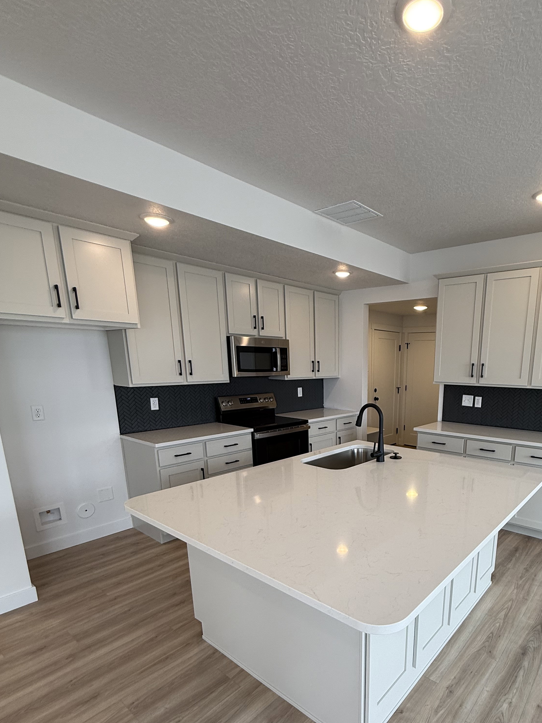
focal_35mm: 19
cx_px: 362
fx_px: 397
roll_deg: -1.3
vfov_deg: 82.9
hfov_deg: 66.8
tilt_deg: -13.1
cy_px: 457
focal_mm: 2.22
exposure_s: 1/120
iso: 64
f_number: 2.2
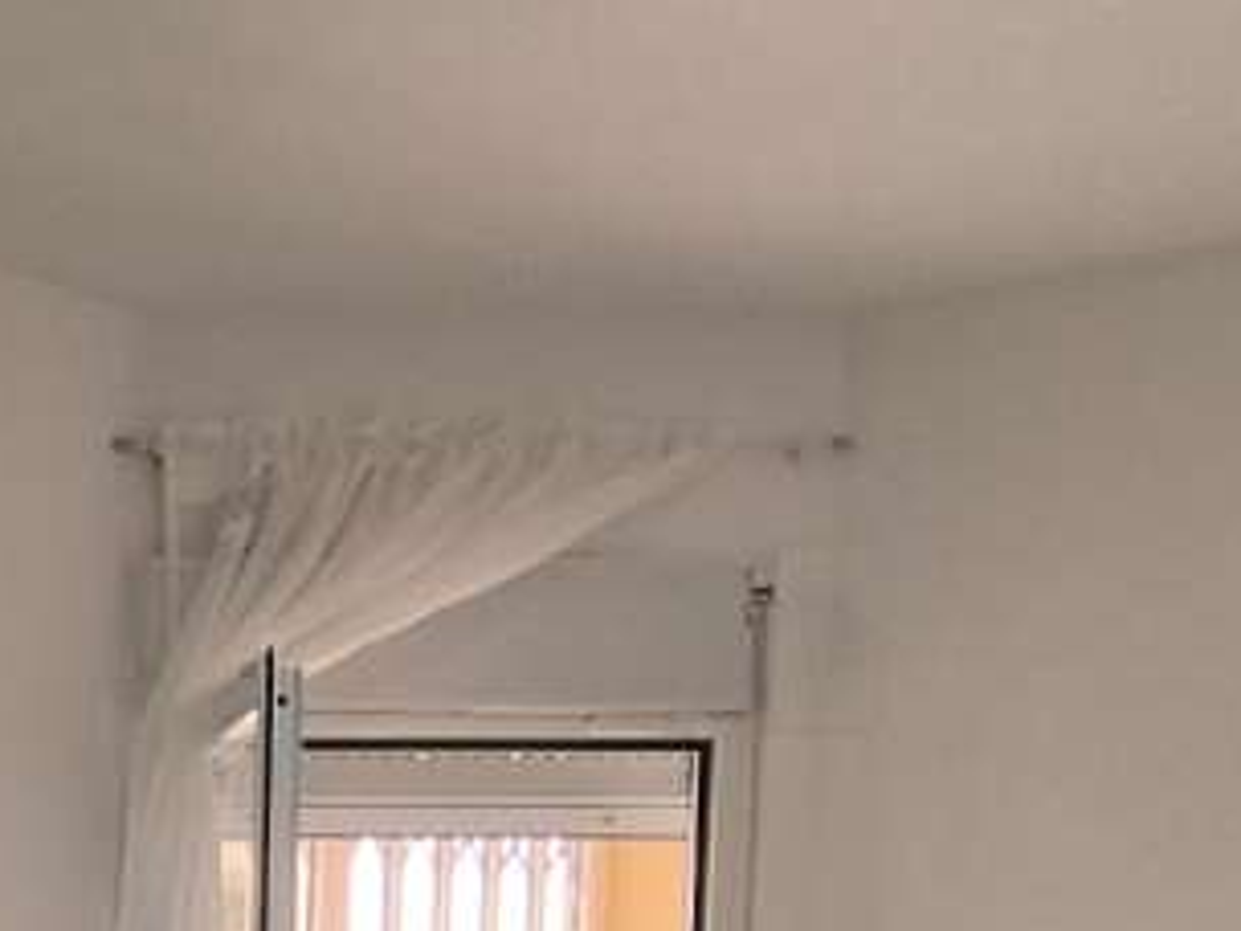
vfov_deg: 16.3
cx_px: -188
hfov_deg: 23.0
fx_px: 2832
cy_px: 1570
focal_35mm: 79
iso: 50
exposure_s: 1/171
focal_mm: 1.65
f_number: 2.2
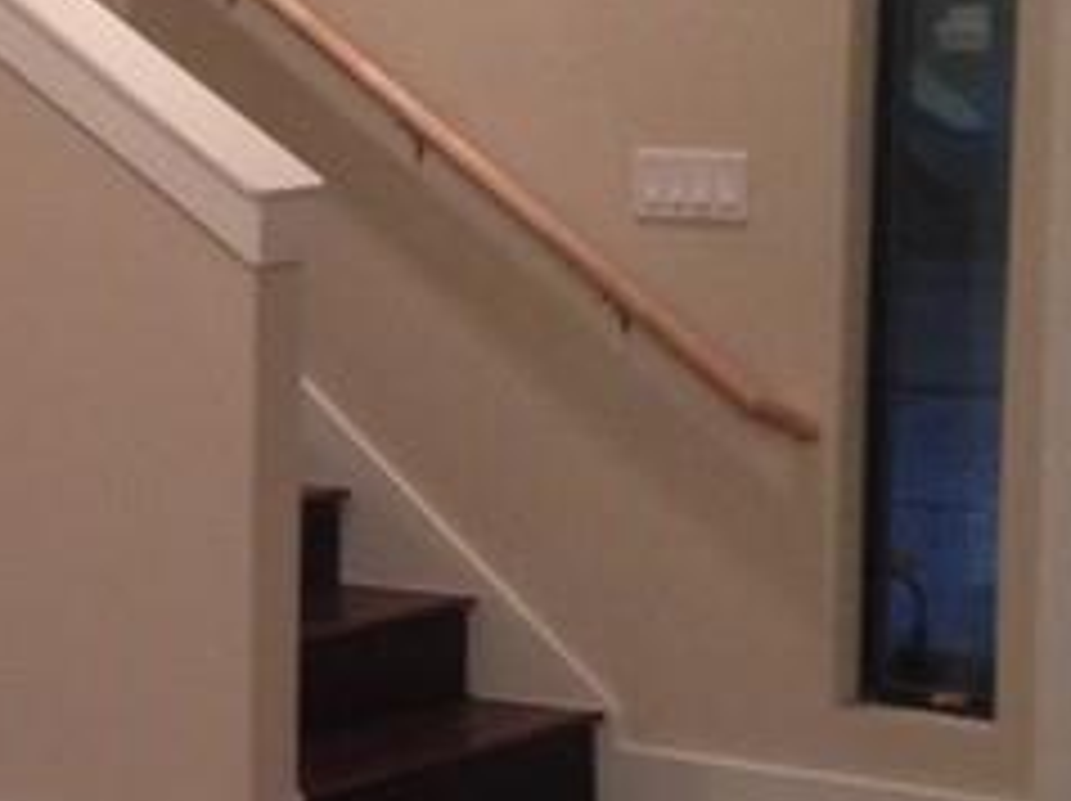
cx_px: -261
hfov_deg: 13.5
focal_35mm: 142
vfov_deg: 10.4
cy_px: 405
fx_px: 4389
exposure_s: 1/20
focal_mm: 4.12
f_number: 2.4
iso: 160
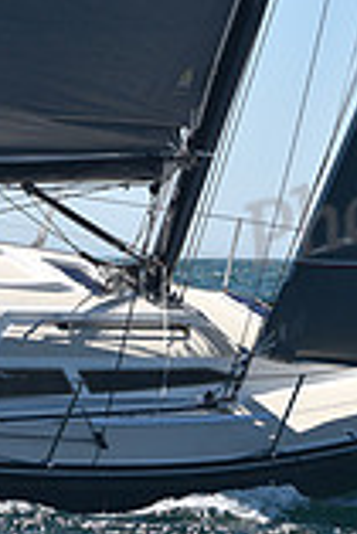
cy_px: 53
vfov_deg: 7.9
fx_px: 3829
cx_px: 71
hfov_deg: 5.3
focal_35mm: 258
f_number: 4.5
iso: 200
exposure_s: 1/1000
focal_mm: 70
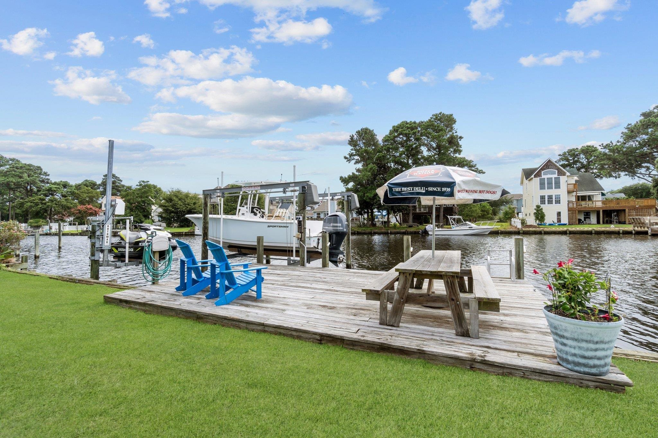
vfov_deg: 77.3
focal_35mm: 15
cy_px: 219
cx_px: 329
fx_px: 274
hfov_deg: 100.4
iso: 100
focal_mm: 10
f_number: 9
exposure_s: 1/200
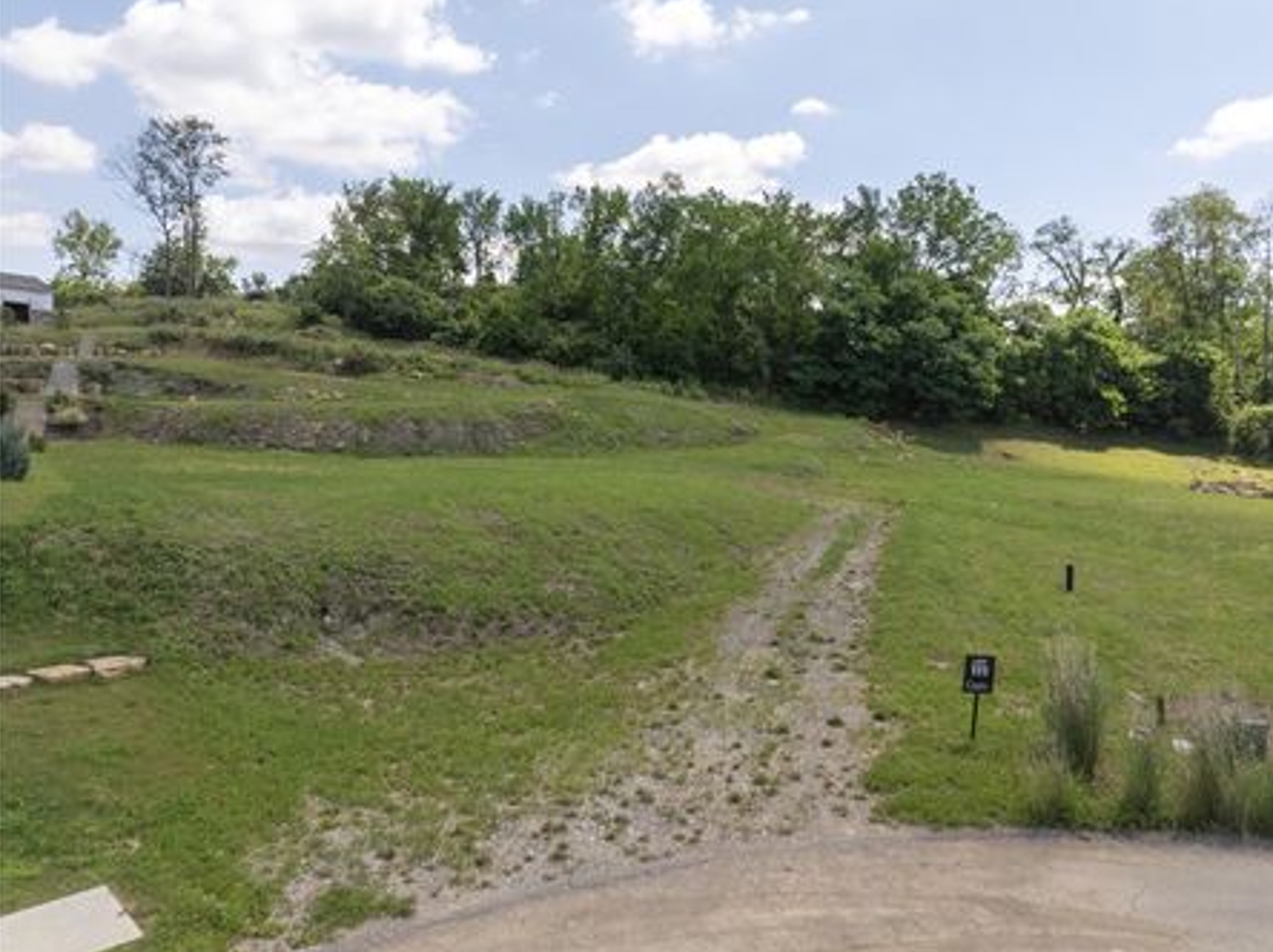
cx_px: 714
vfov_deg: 51.2
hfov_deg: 65.2
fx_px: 992
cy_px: 439
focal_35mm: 27
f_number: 3.5
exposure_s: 1/200
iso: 200
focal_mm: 12.29
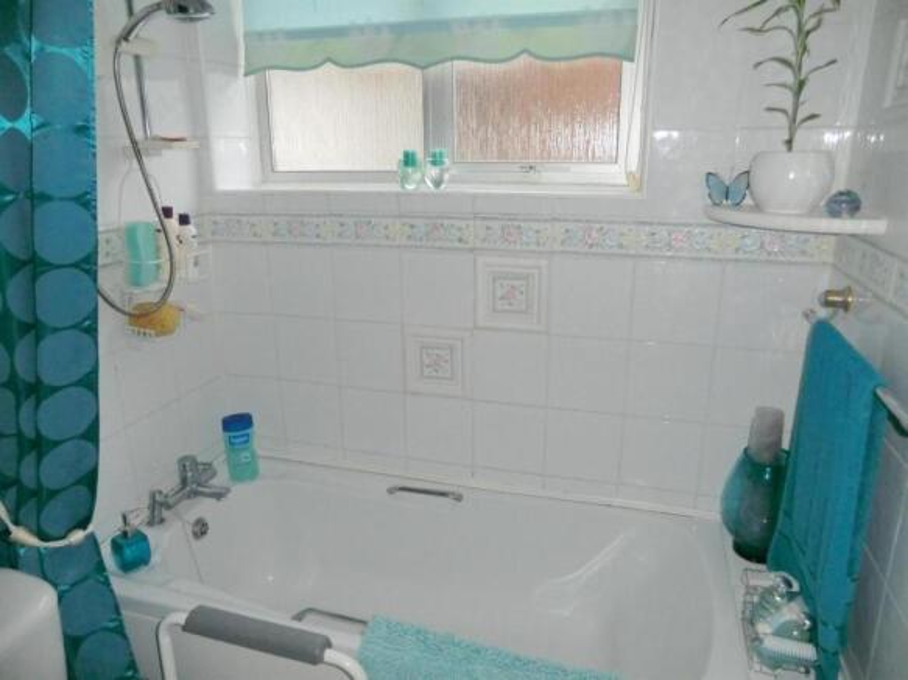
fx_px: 629
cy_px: 340
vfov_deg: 56.8
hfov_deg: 71.6
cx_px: 454
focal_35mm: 24
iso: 400
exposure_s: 1/50
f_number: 3.2
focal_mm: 4.3
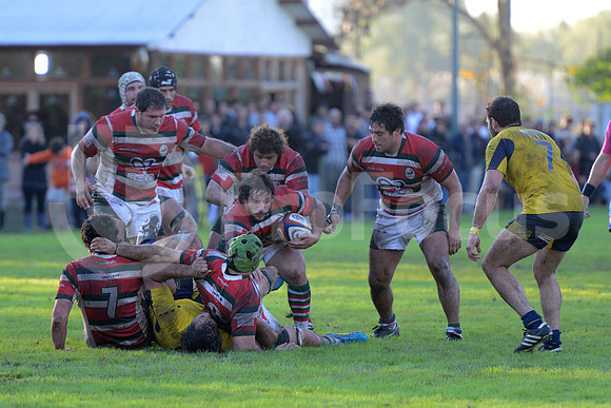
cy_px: 204
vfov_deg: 5.1
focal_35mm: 270
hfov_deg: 7.6
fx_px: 4583
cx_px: 306
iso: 1250
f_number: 4
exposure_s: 1/500
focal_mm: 270
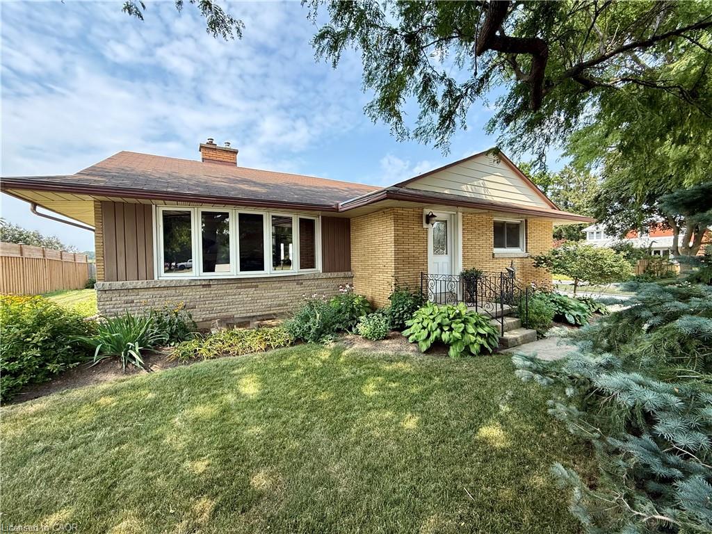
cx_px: 356
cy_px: 267
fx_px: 288
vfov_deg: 85.7
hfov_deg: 102.1
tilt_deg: -1.9
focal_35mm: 14
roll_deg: +0.6
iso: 64
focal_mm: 2.22
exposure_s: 1/498
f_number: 2.2
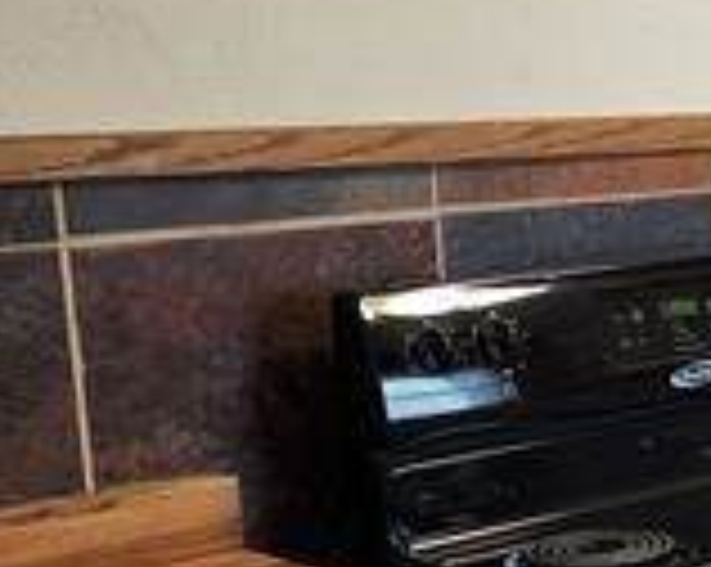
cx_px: 1251
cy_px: 364
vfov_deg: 16.8
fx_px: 1913
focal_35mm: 91
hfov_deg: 17.4
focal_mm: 6.4
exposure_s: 1/120
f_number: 1.8
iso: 500
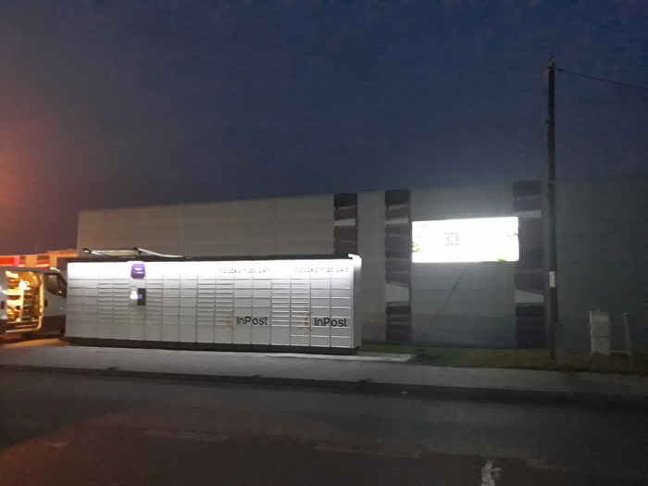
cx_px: 324
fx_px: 505
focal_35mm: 27
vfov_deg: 51.4
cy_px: 243
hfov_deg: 65.3
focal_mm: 3.71
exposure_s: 1/17
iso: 800
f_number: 1.7
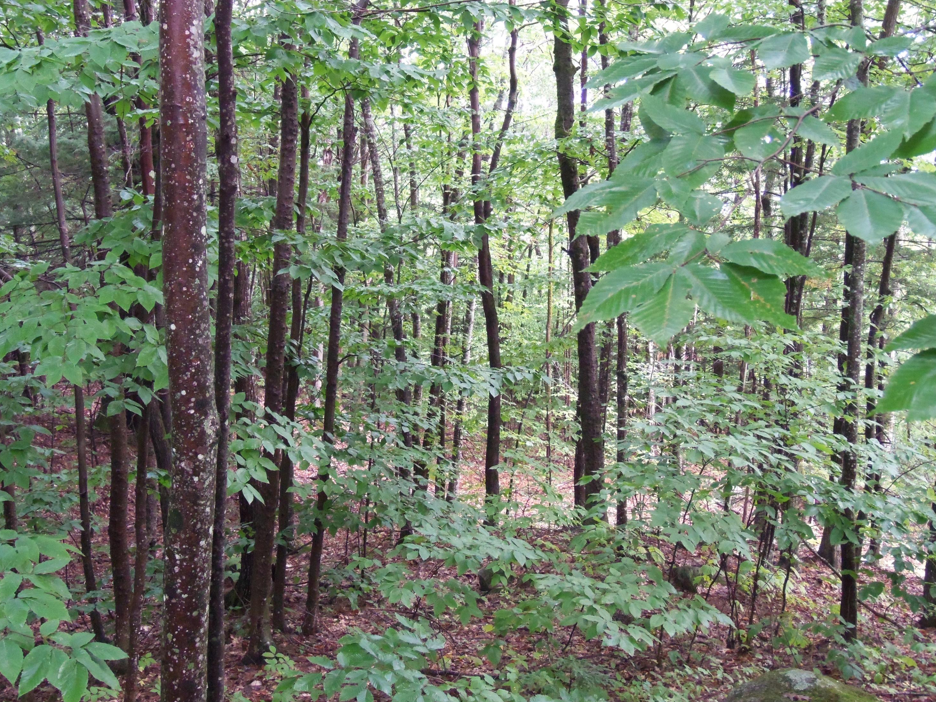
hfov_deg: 45.8
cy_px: 352
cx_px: 462
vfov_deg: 35.1
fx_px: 1109
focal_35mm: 41
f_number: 3.6
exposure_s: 1/30
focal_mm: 7.2
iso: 400
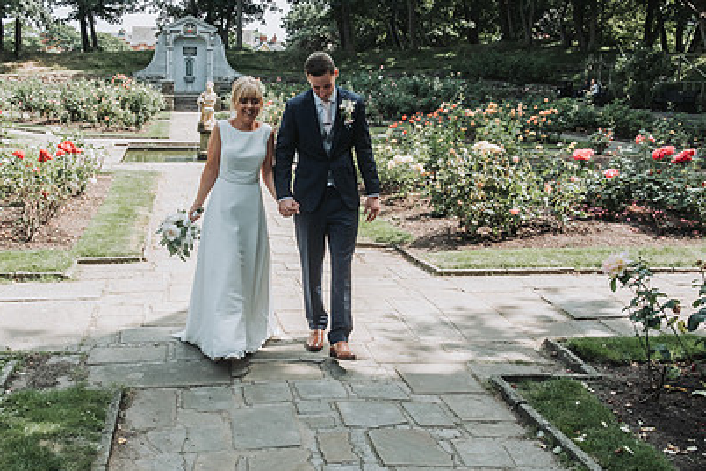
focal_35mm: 39
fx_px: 765
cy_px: 242
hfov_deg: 49.3
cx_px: 288
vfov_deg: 34.2
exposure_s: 1/2400
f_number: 3.2
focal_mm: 18
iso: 320
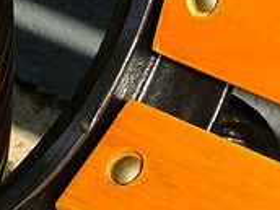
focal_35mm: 510
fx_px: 4125
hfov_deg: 3.9
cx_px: -49
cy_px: -63
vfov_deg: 2.9
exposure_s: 1/56
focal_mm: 55
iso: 200
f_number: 13
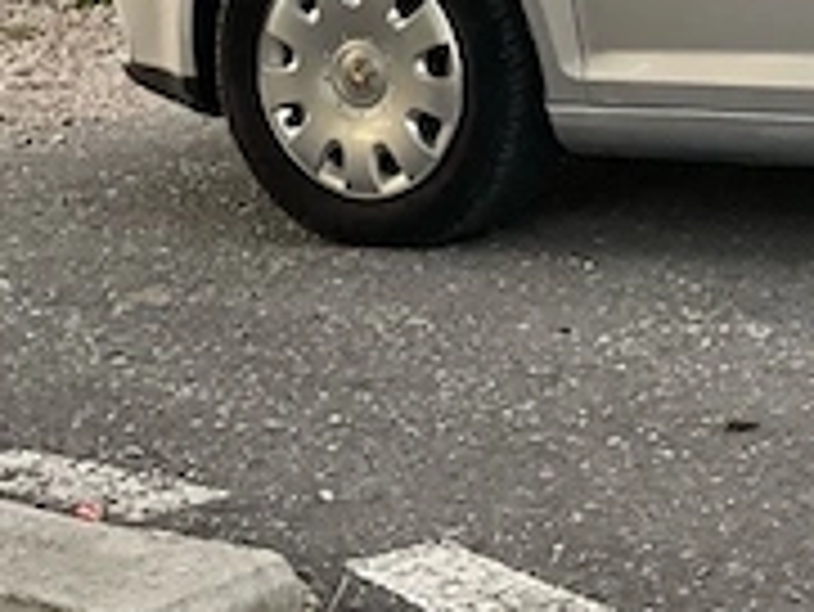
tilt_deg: -6.3
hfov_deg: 9.1
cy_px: -216
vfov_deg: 6.9
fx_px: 4989
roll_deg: +0.3
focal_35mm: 212
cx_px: 1277
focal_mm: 7.5
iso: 400
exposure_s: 1/14
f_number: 2.2
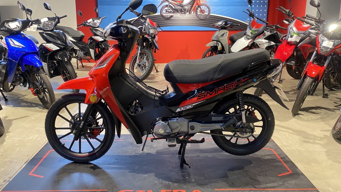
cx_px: 170
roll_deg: -0.1
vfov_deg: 40.0
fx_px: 262
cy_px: 75
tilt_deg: -13.2
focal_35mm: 29
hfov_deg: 66.1
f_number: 1.8
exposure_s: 1/50
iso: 250
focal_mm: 4.25
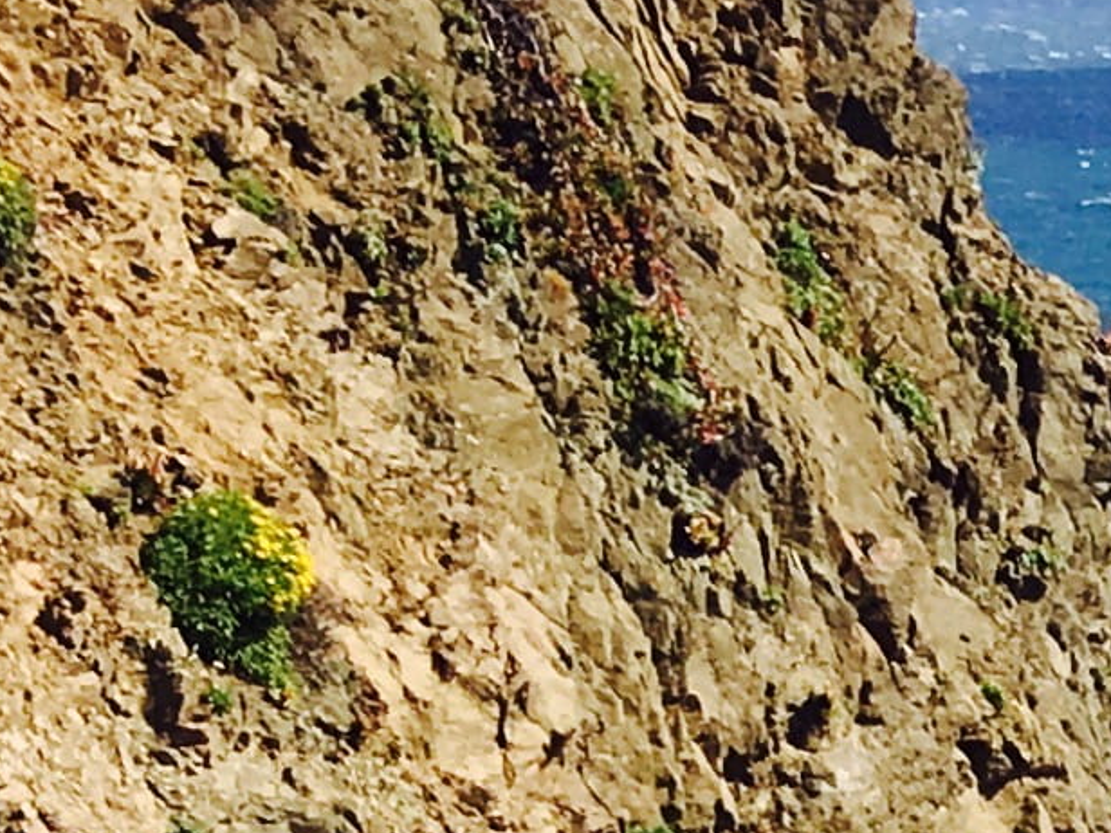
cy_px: 1917
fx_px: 5938
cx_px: 3509
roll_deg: +0.3
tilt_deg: -18.0
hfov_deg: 8.6
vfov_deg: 7.5
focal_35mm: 185
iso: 25
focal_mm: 4.15
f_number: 2.2
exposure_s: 1/1399
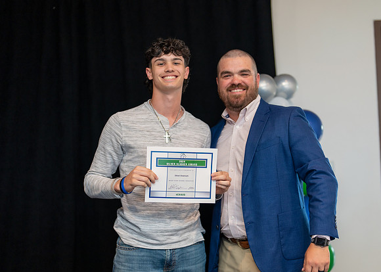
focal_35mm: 62
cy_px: 159
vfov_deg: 22.9
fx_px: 671
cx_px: 216
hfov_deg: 31.6
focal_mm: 50
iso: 200
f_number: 1.2
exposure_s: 1/320
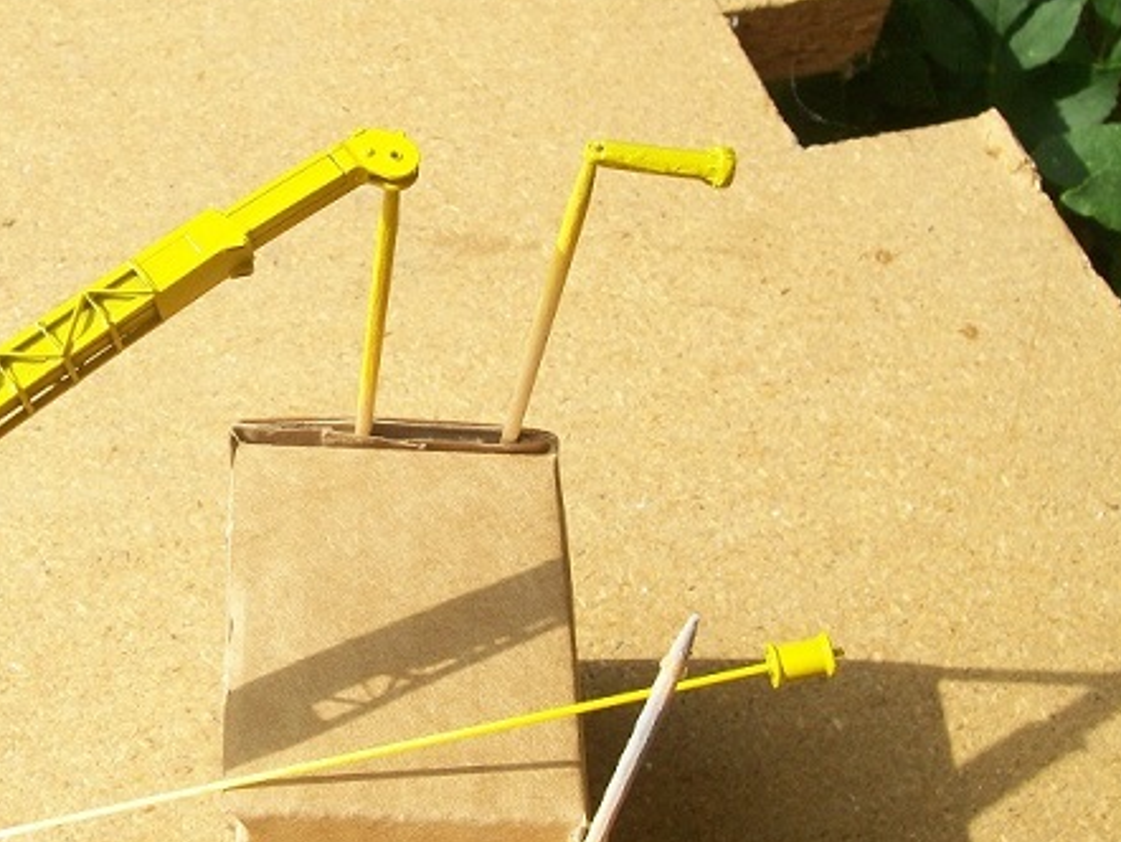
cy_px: 460
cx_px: 331
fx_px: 1717
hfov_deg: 35.6
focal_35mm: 53
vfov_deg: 27.5
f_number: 4.8
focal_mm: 6
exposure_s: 1/250
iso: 64
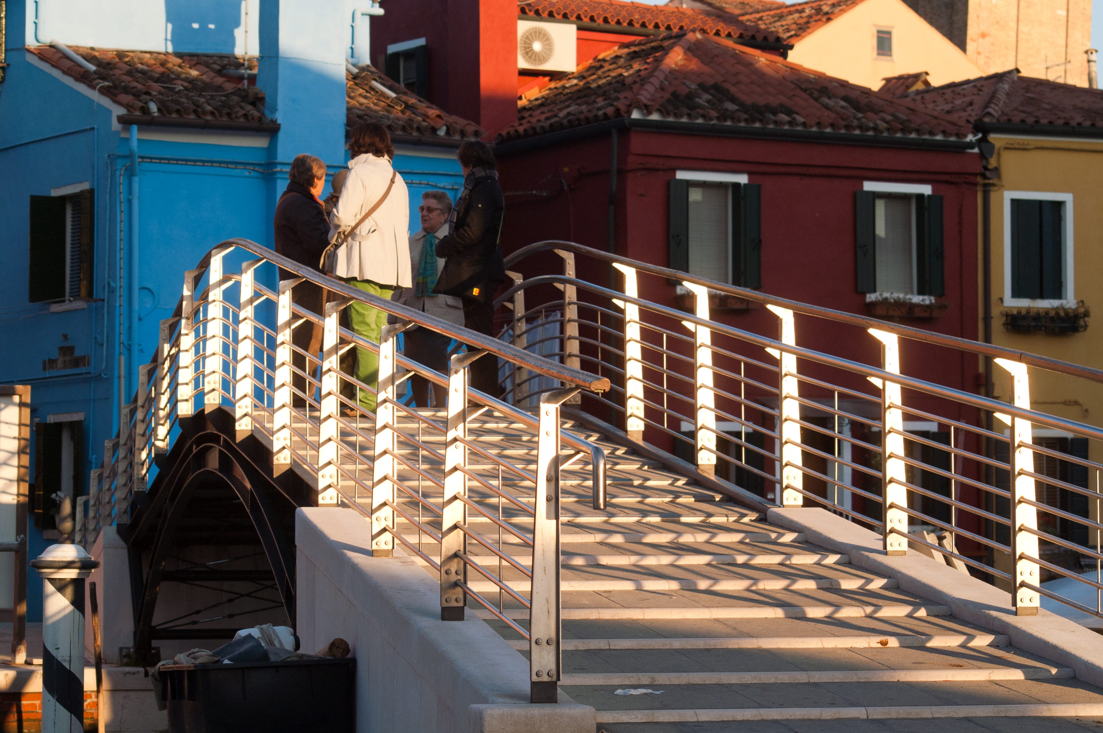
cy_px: 366
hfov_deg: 19.5
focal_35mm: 105
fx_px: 3214
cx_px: 552
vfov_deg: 13.0
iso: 200
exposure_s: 1/500
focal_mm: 70
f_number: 8
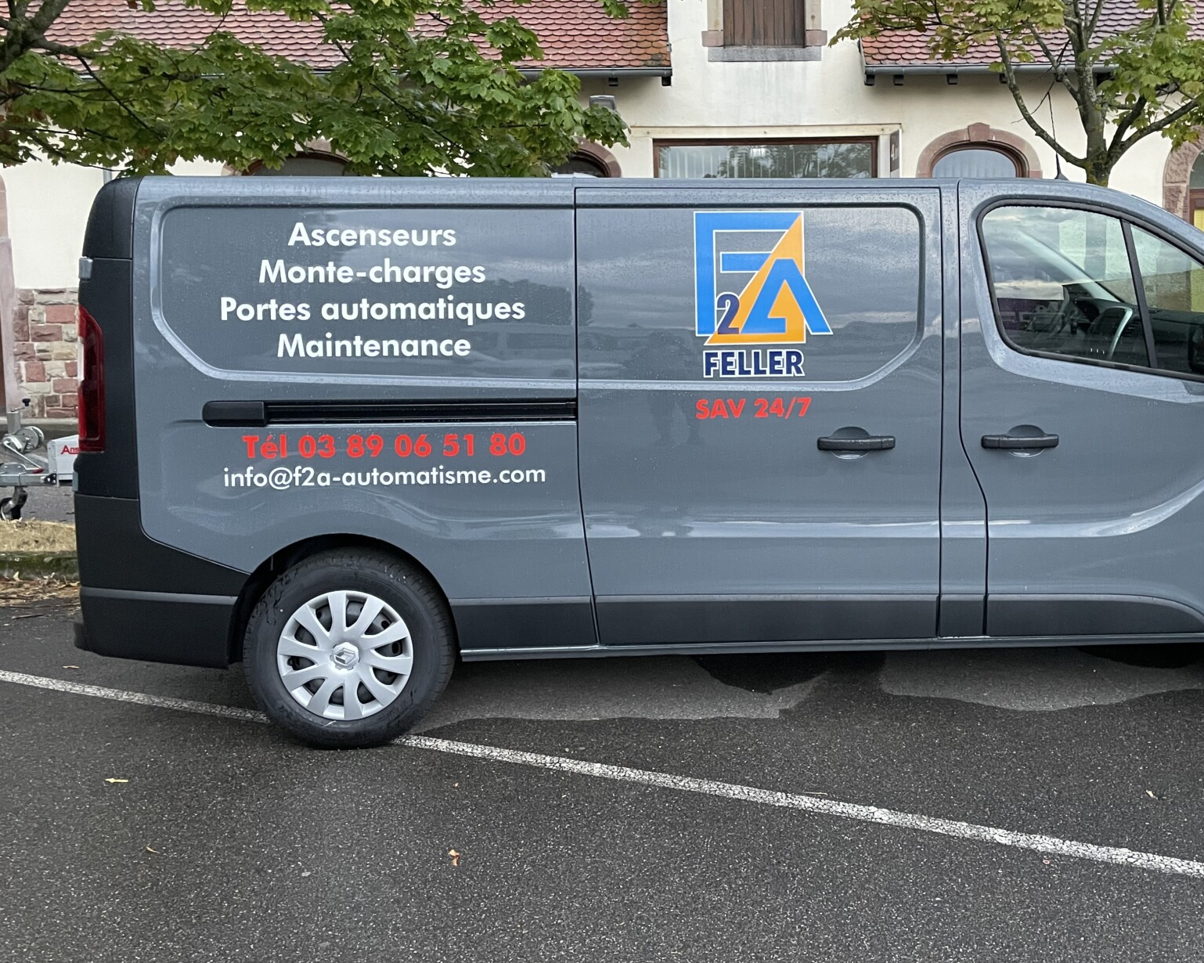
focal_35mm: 33
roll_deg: +1.2
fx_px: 1176
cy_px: 396
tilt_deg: -3.8
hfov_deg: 53.8
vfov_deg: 44.4
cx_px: 734
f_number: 1.6
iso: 500
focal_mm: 4.2
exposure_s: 1/59
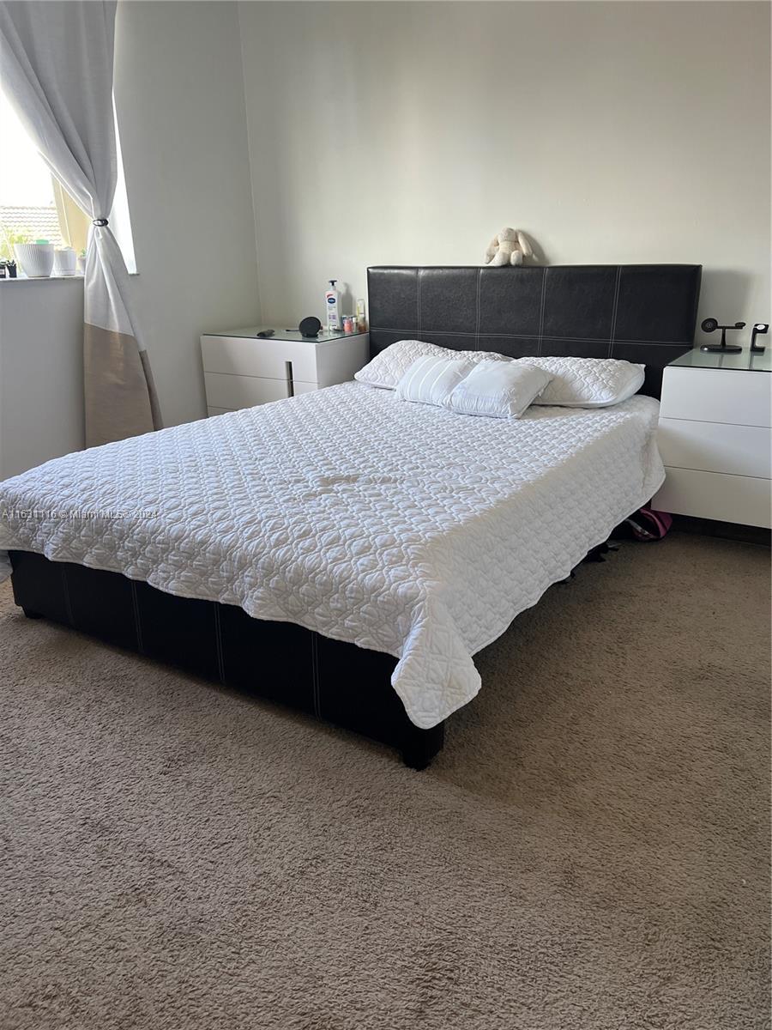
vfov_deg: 67.3
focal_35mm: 26
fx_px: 773
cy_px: 515
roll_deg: +1.9
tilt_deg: -19.2
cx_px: 386
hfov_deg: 53.1
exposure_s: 1/120
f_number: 1.5
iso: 125
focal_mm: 5.7
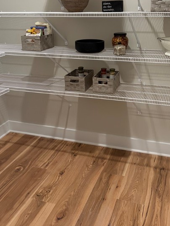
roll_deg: +0.2
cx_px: 107
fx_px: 242
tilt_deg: -14.6
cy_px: 67
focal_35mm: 37
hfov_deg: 38.4
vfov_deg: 48.9
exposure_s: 1/60
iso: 250
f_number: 1.6
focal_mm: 5.96
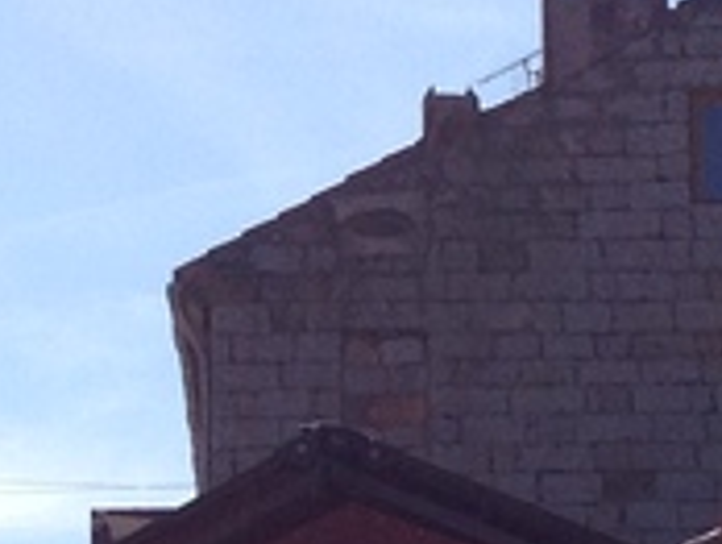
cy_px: 590
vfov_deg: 6.2
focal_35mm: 241
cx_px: 232
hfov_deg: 8.2
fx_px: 5034
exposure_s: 1/2304
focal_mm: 4.28
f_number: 2.4
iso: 64
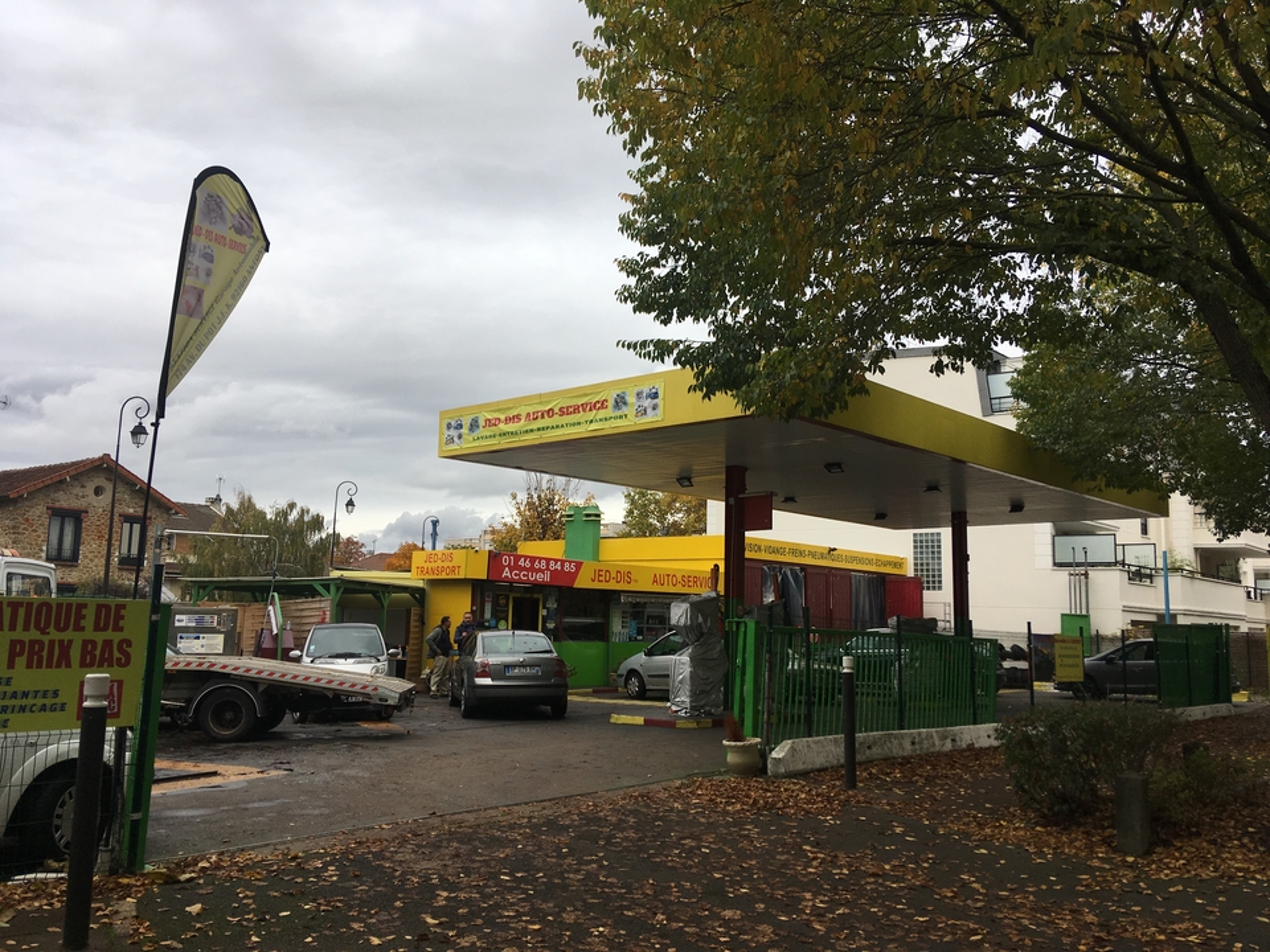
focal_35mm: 29
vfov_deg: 48.2
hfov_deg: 61.7
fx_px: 1064
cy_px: 476
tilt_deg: +9.1
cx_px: 635
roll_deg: -1.1
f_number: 2.2
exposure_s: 1/574
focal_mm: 4.15
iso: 25
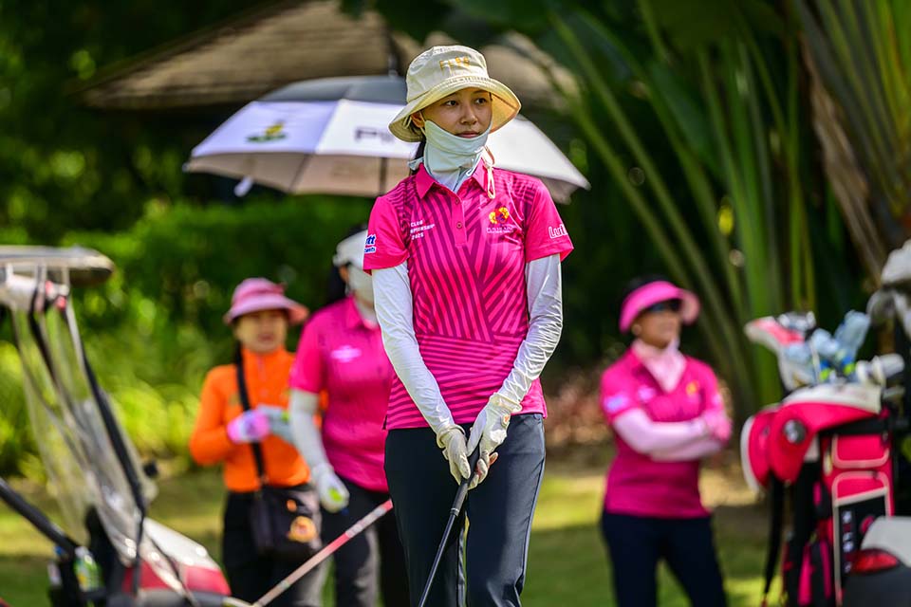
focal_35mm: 200
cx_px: 456
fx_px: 5061
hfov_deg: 10.3
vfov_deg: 6.9
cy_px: 304
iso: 360
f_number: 2.8
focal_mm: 200
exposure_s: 1/3200
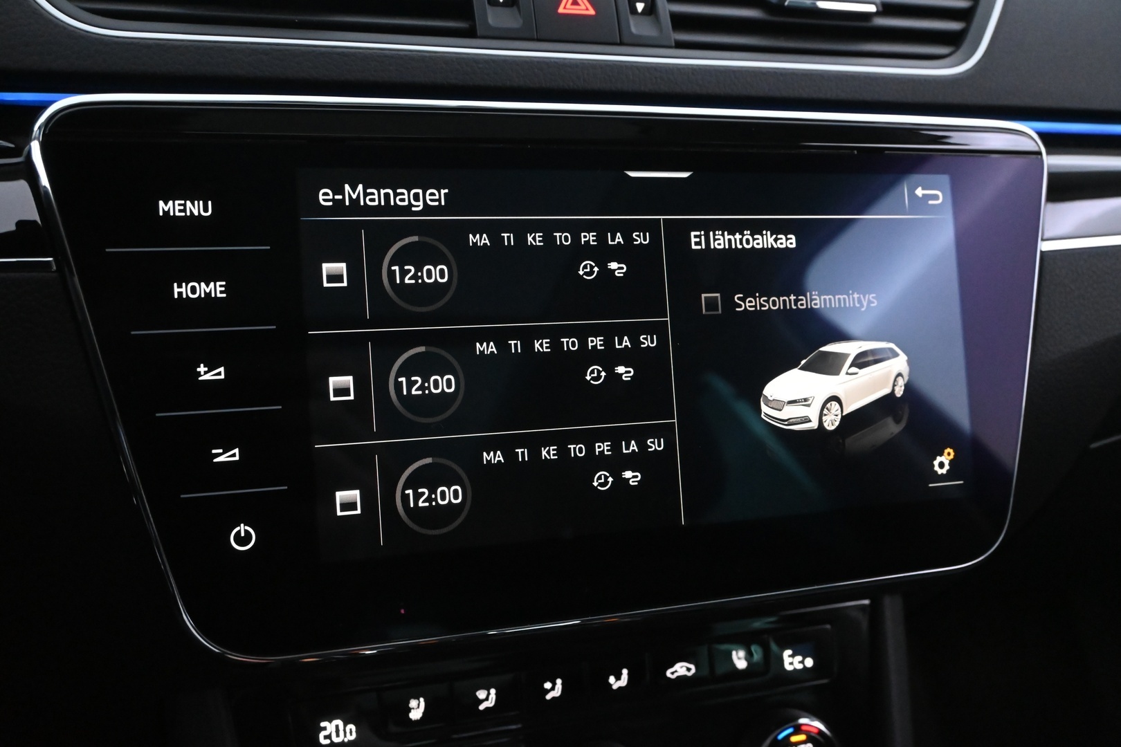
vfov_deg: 40.0
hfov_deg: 57.2
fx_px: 1028
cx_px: 560
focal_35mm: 33
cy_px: 374
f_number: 5.6
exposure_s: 1/30
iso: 6400
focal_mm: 22
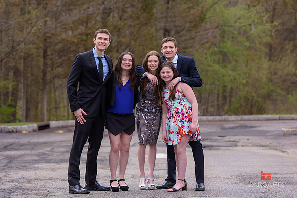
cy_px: 99
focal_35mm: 135
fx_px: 1114
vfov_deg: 10.2
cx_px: 148
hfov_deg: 15.2
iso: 400
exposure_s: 1/800
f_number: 5
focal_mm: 135
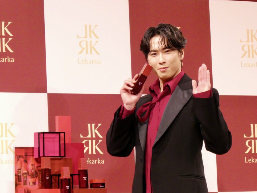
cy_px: 96
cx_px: 128
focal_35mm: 300
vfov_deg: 5.0
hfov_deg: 6.6
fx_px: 2227
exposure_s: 1/100
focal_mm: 53.8
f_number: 6.3
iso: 640
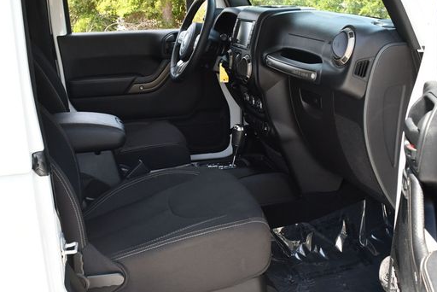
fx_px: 547
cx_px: 193
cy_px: 161
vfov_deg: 29.9
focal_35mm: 45
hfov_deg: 43.5
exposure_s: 1/250
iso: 320
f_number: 5.6
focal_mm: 18
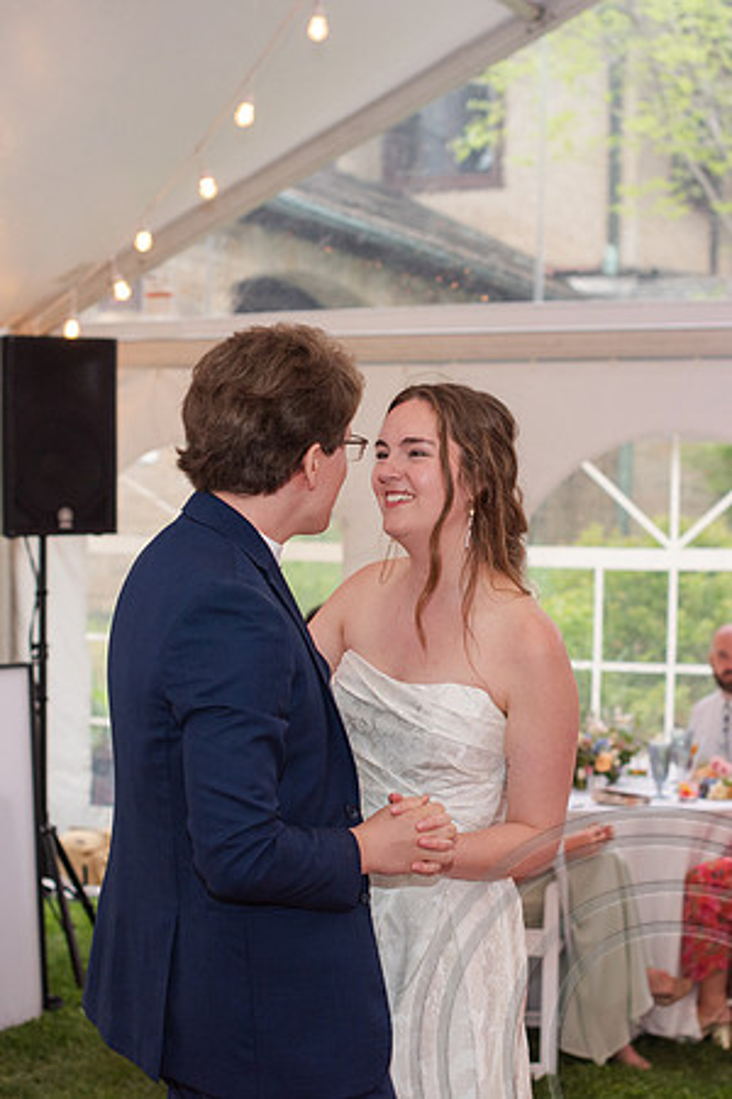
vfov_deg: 27.0
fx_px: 2285
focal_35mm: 75
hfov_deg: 18.2
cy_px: 550
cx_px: 445
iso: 800
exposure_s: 1/200
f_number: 3.5
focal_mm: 50
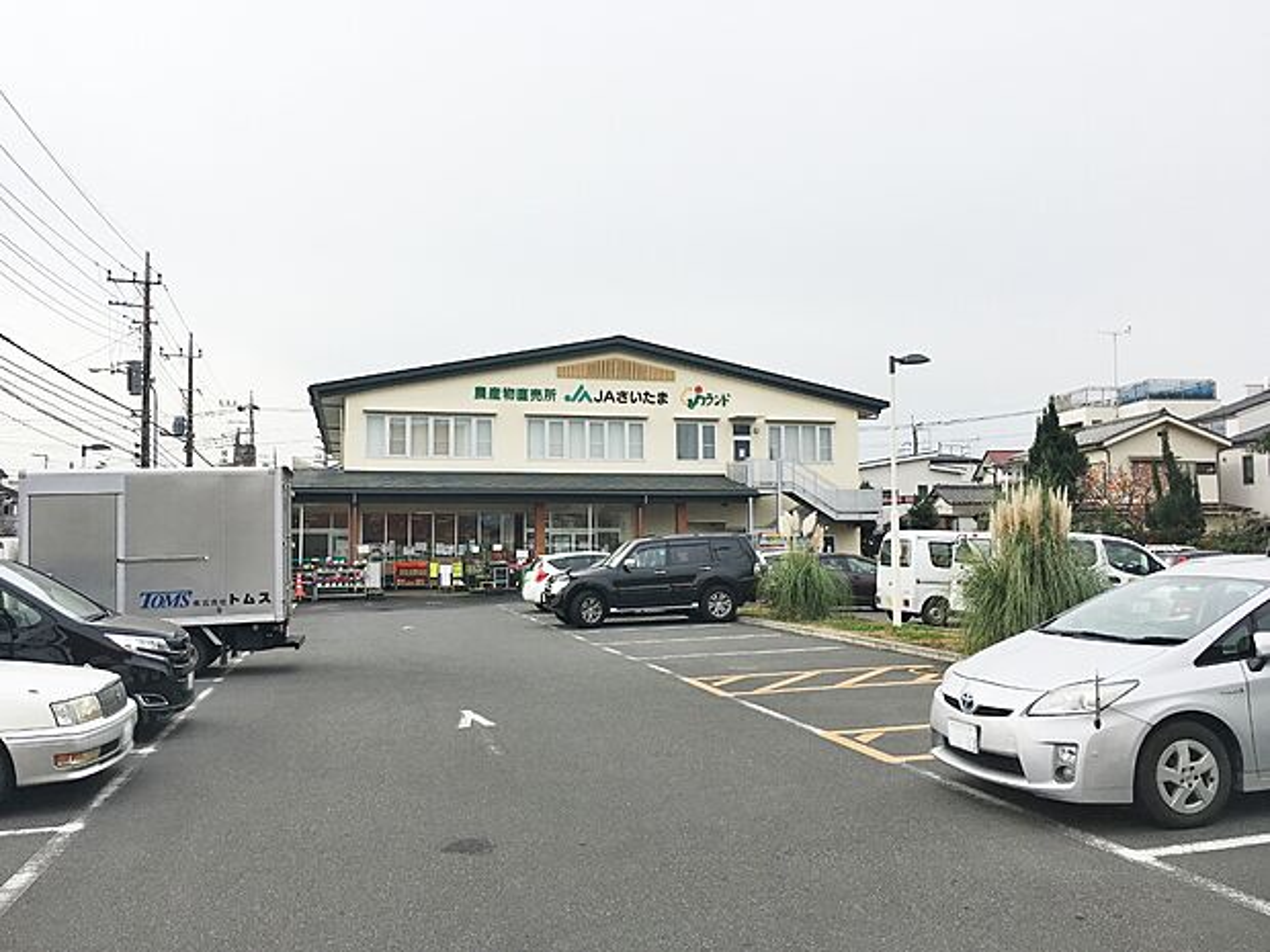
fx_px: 1064
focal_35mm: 29
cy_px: 476
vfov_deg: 48.2
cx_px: 635
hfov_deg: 61.7
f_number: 2.2
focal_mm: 4.15
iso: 25
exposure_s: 1/1131
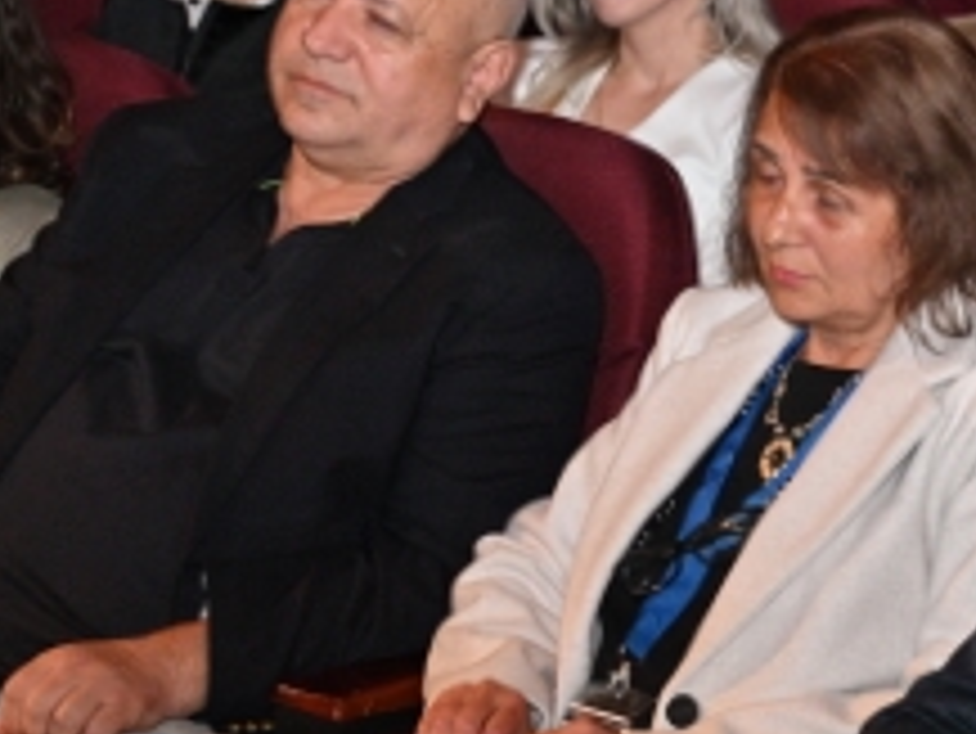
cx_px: 1093
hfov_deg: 11.7
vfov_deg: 9.0
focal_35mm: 166
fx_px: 4683
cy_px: 423
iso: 4000
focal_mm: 52
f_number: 4
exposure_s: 1/160
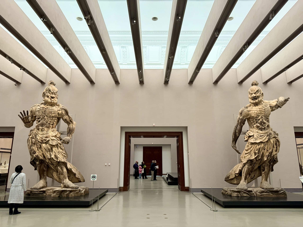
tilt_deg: +12.2
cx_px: 152
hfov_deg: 71.6
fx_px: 210
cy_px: 114
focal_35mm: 24
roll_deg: -0.3
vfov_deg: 56.8
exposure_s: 1/60
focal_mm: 6.76
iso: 320
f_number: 1.78
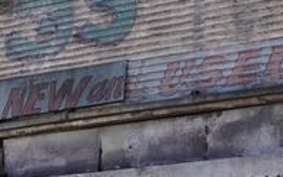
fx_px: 1119
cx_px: 188
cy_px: 200
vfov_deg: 9.0
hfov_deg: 14.4
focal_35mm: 145
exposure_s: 1/125
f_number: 9
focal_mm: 29
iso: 100
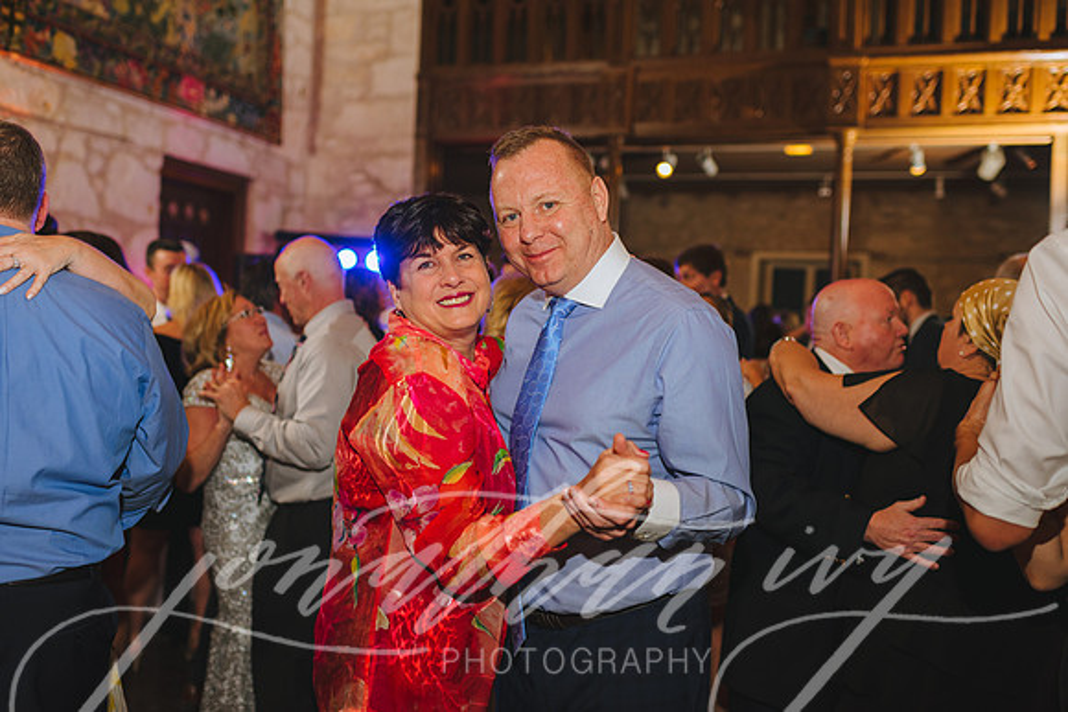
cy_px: 356
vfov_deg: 37.9
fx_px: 1039
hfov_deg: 54.4
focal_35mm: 35
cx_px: 534
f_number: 2.5
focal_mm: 35
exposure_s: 1/200
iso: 800
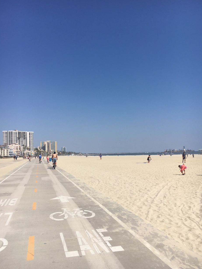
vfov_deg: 60.0
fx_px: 233
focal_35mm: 30
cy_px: 134
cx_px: 102
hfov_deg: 46.8
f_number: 2.2
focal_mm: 4.15
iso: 25
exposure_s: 1/3663
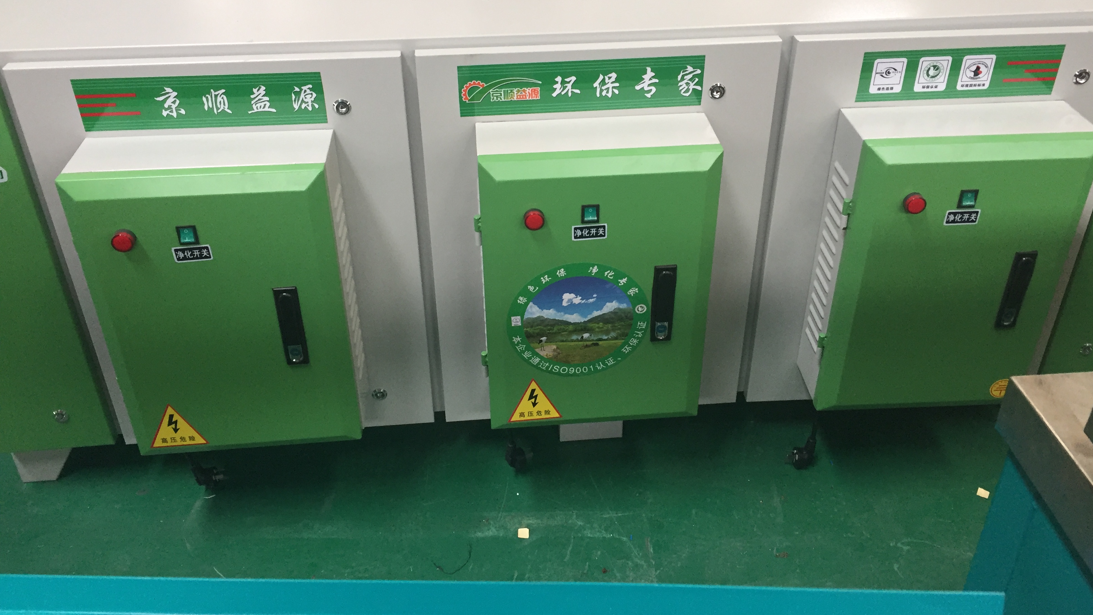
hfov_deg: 61.0
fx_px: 927
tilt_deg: -31.3
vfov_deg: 36.3
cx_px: 553
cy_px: 208
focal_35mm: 32
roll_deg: +0.4
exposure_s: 1/33
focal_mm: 4.15
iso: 64
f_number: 2.2
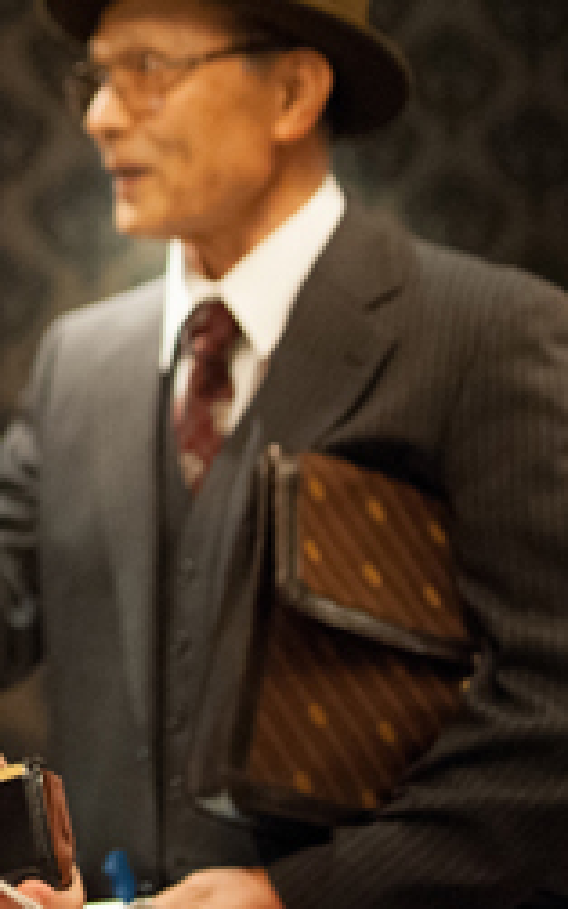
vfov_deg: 22.5
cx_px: -434
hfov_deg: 13.1
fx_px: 2253
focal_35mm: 91
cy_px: 177
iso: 3600
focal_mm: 35
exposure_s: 1/100
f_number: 2.8
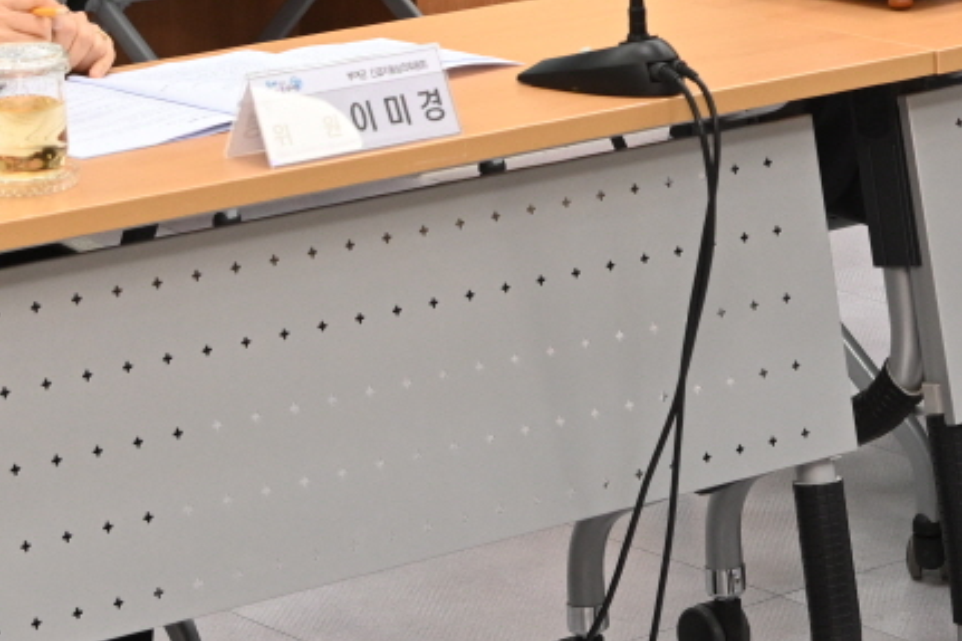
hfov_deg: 11.4
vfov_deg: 7.5
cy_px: -382
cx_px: 962
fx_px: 4754
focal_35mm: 178
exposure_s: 1/200
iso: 1000
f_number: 5
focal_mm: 48
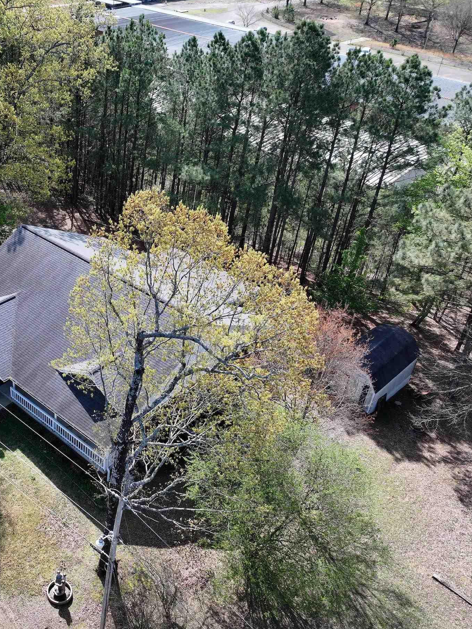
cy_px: 316
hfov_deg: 40.3
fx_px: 600
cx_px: 62
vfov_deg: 55.3
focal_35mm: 33
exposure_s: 1/800
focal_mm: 12.29
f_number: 2.8
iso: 100
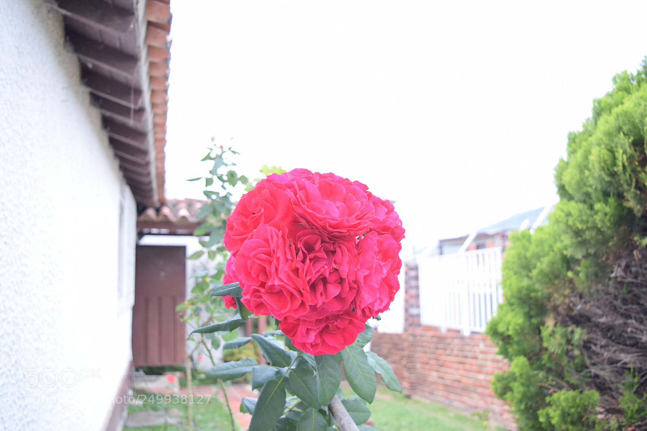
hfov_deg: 53.1
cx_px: 324
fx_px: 647
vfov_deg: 36.9
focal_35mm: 36
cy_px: 216
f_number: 4
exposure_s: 1/40
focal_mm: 24
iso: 160
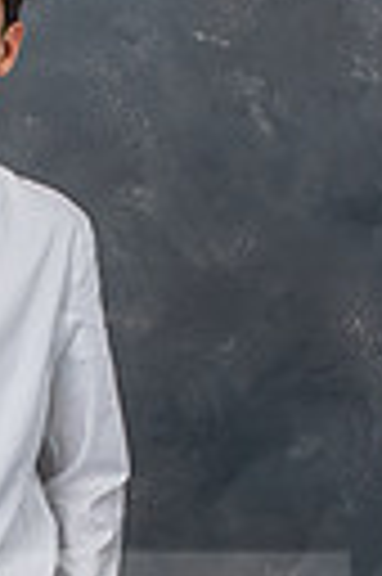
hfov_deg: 8.6
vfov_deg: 13.1
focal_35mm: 157
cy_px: 435
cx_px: -57
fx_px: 2506
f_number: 5.6
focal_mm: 24
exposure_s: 1/160
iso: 200
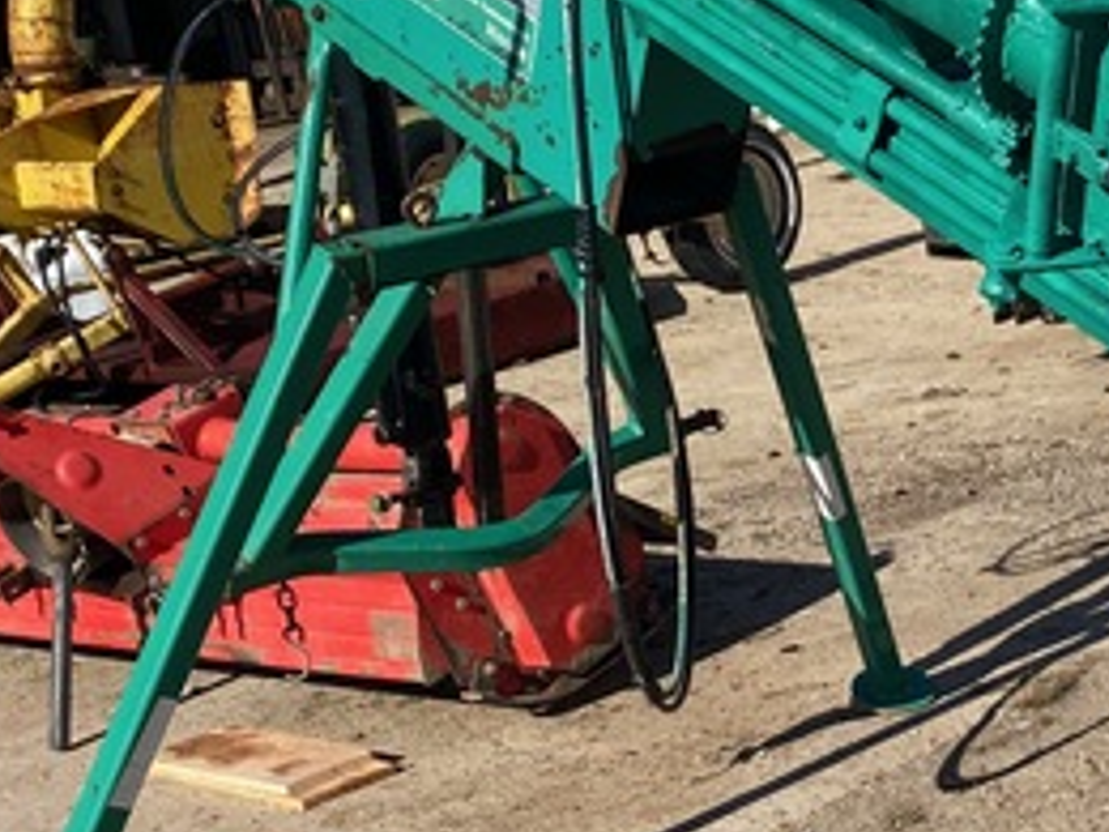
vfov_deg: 18.4
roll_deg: +6.6
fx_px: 2563
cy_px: 418
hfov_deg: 22.3
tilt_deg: -8.8
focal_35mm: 80
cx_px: 1369
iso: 32
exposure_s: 1/4444
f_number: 1.8
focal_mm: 4.25
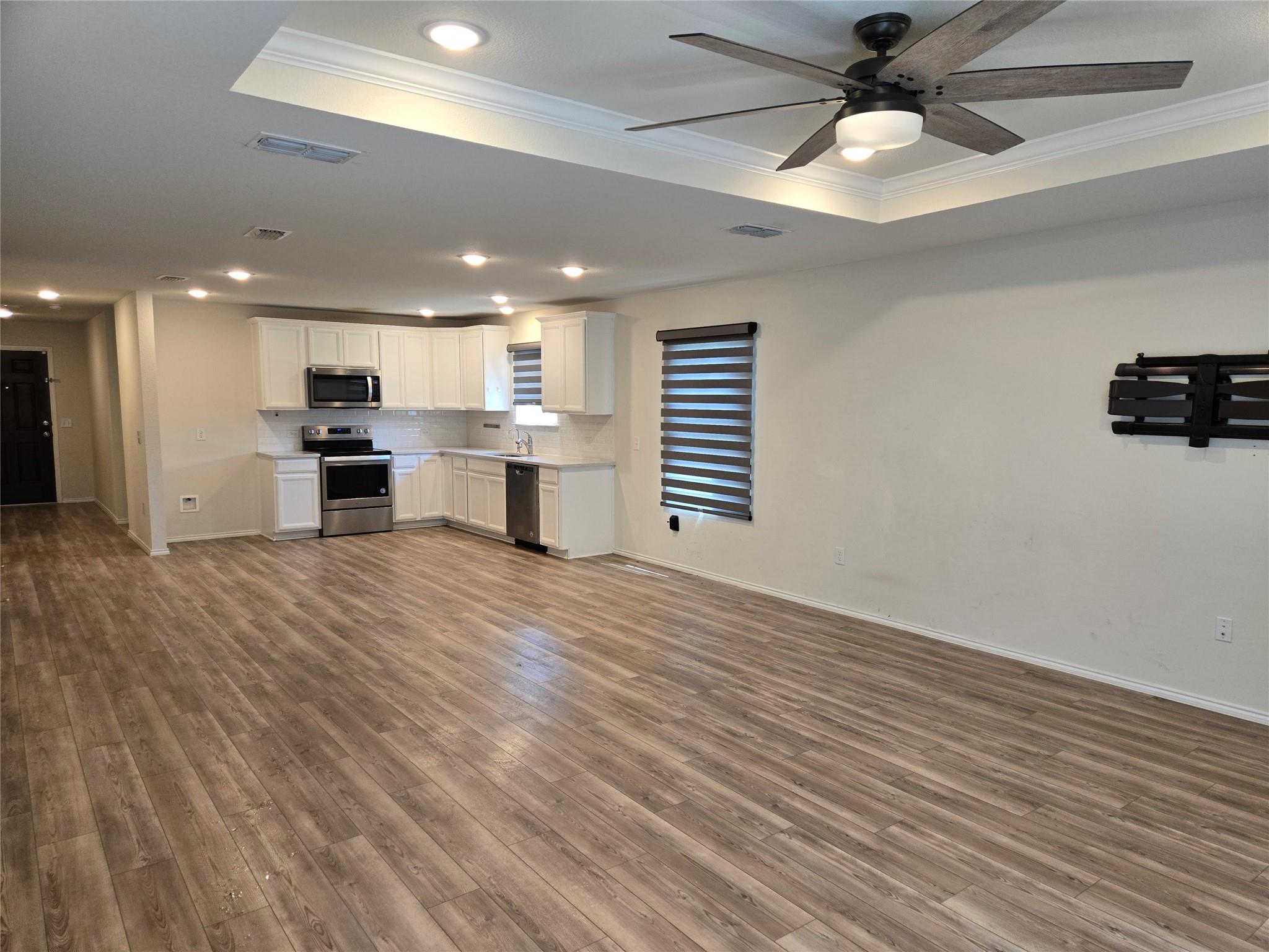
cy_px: 476
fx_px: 843
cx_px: 634
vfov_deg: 58.9
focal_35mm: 23
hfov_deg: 73.9
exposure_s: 1/120
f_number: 1.8
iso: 160
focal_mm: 5.4
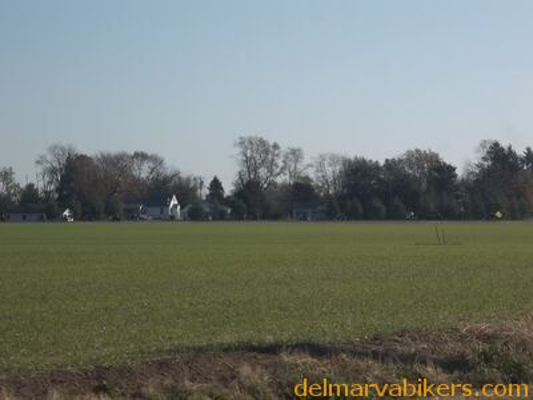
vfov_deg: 12.7
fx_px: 1802
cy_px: 200
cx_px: 266
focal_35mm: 117
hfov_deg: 16.8
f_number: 5.4
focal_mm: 21
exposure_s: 1/500
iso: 80
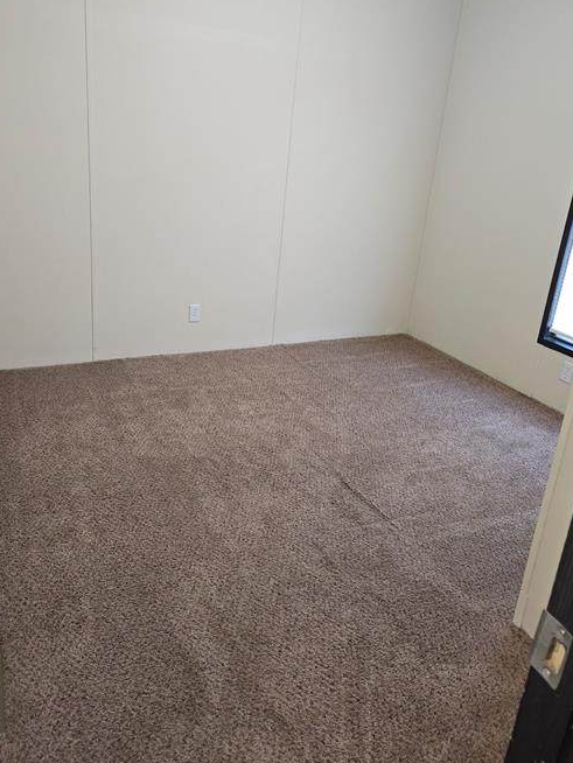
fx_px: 596
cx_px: 249
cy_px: 341
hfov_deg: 51.2
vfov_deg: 65.1
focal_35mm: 27
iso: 100
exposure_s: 1/24
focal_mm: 5.4
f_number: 1.8
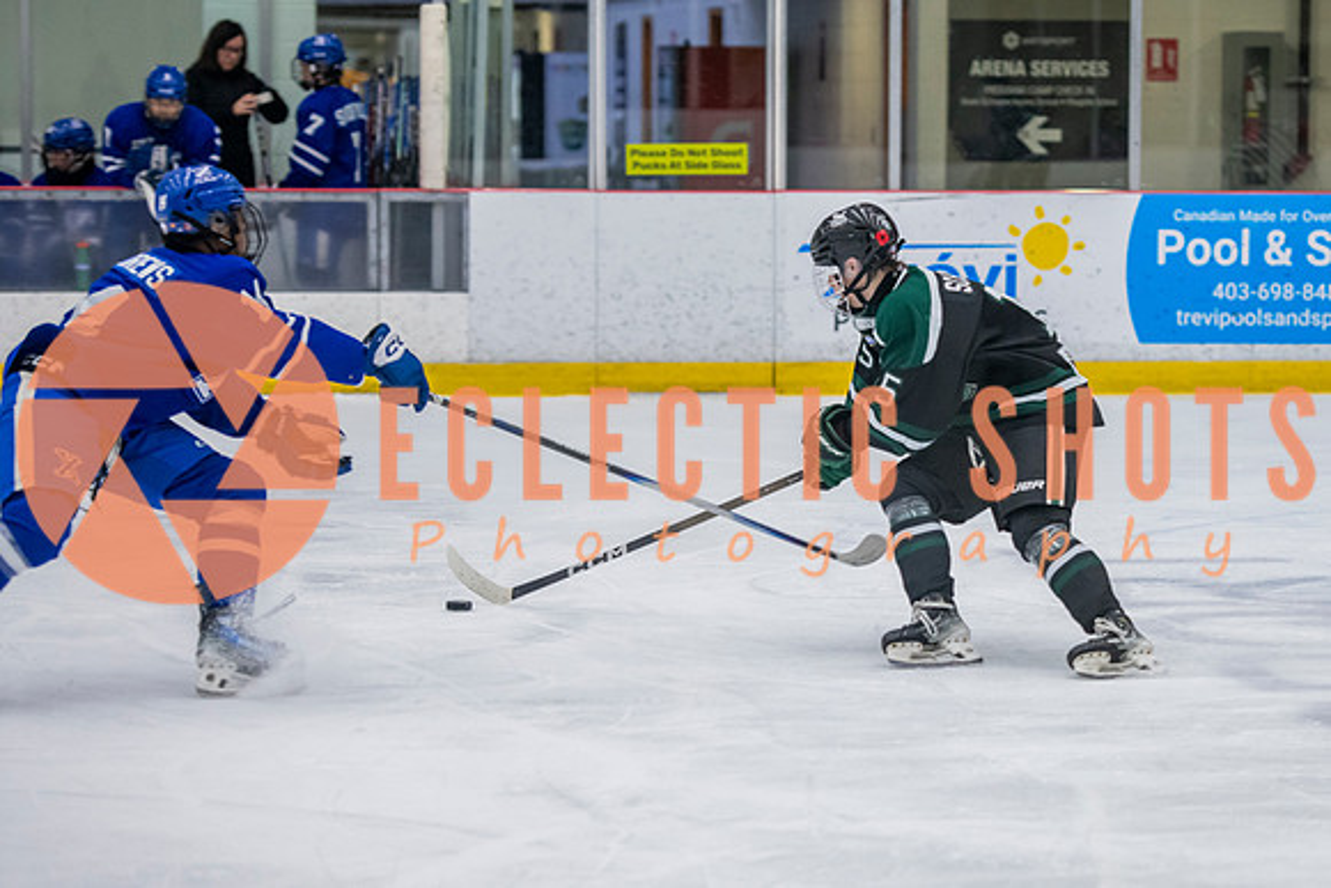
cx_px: 892
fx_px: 5281
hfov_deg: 14.3
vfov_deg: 9.6
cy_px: 425
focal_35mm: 143
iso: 2000
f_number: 3.2
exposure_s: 1/640
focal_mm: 105
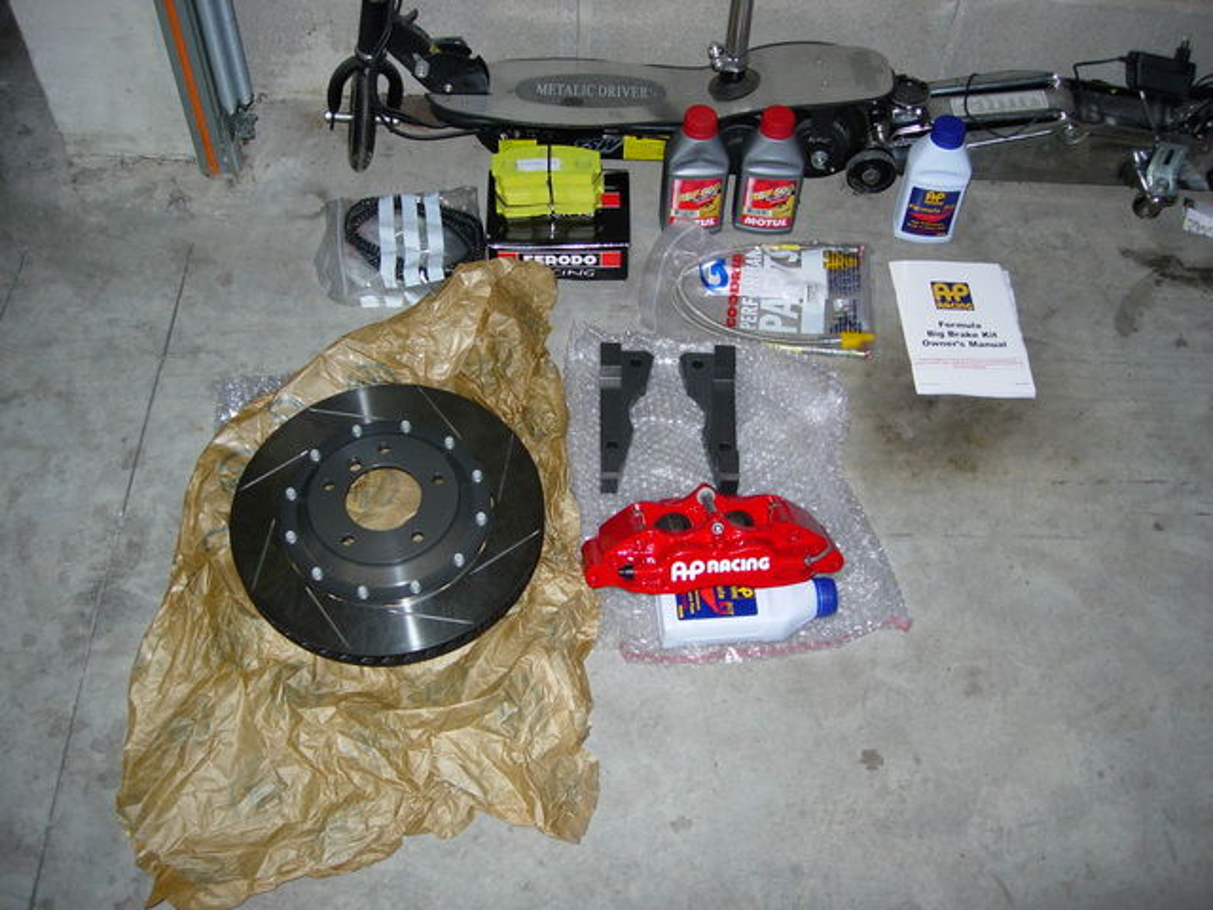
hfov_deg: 49.0
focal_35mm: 38
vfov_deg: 37.7
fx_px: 1332
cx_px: 606
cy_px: 455
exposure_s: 1/64
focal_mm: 7.8
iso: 79
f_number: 2.8
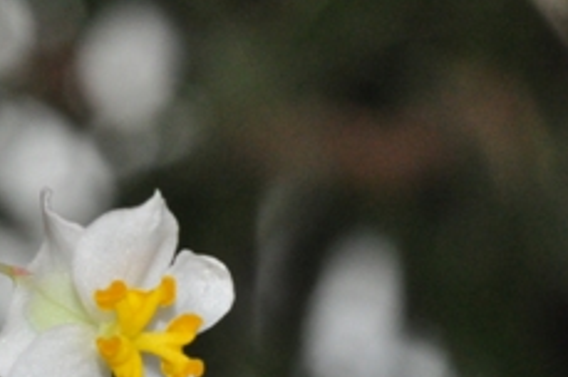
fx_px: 4159
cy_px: 342
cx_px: 47
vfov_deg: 5.2
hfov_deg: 7.8
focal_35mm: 264
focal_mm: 90
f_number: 40
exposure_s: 1/200
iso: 3200
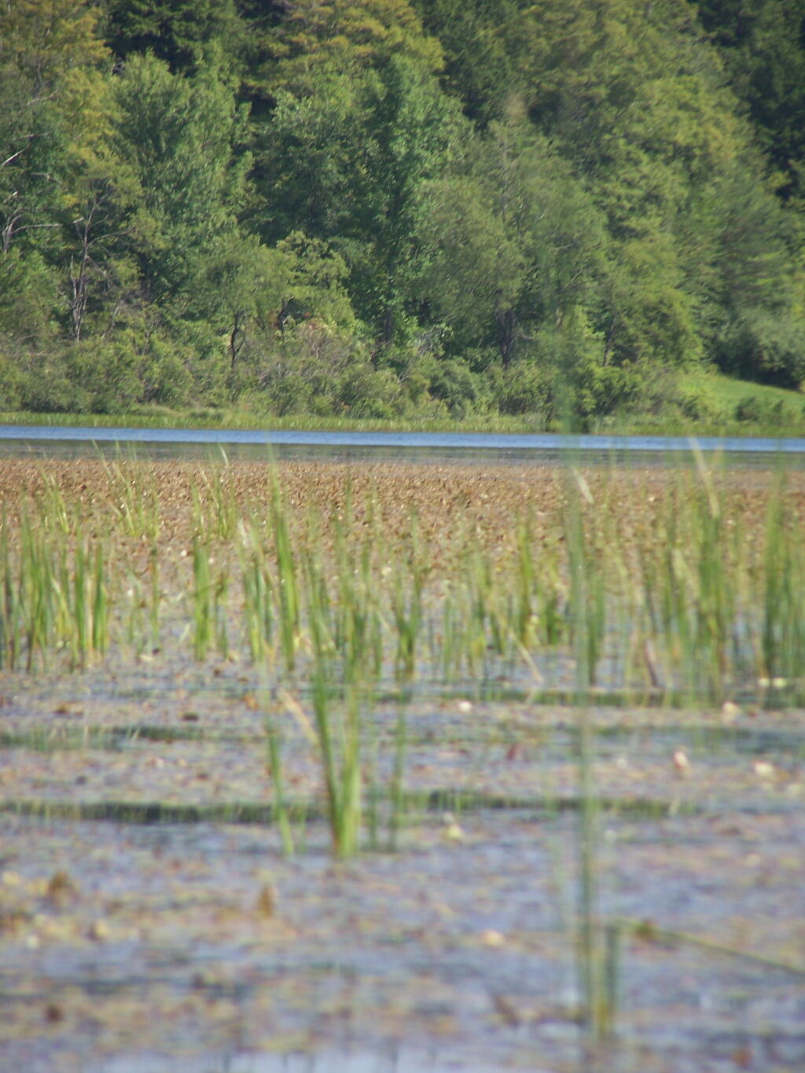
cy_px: 536
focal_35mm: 380
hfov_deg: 3.9
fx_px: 11781
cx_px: 402
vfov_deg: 5.2
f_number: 3.7
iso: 100
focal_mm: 63
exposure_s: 1/640
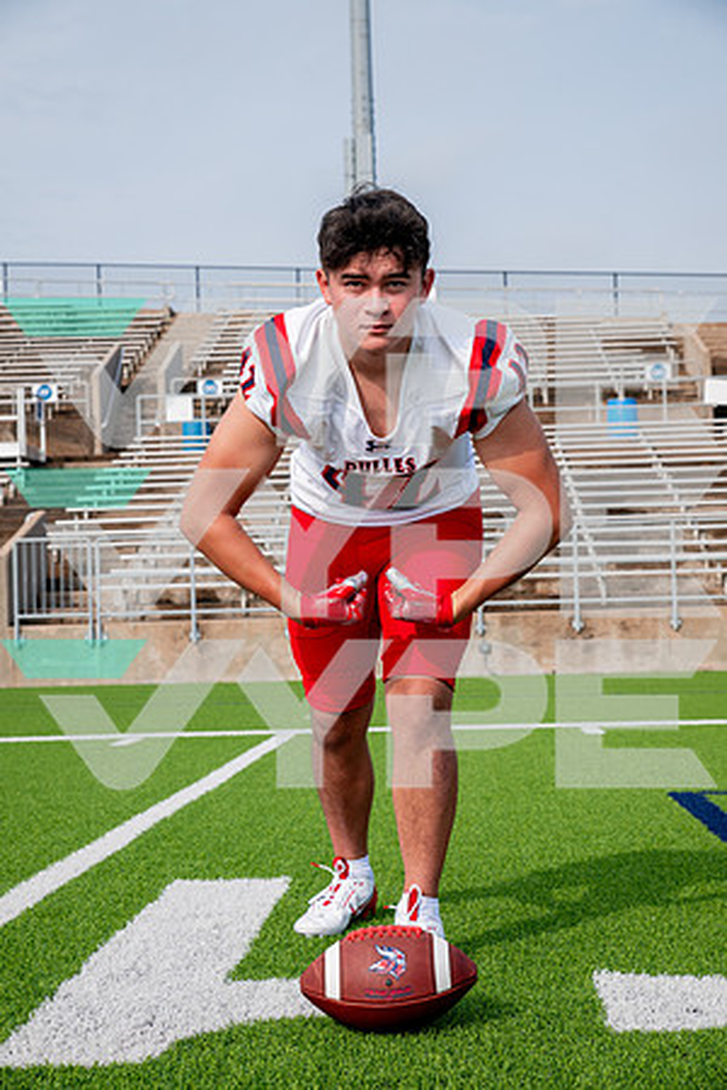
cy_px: 545
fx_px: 1817
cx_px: 364
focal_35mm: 60
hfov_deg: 22.6
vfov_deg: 33.4
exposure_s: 1/320
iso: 125
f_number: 7.1
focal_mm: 60
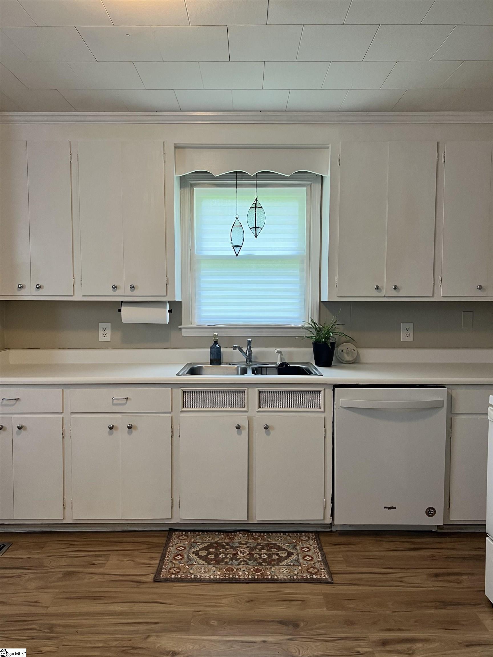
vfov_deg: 67.3
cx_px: 246
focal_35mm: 26
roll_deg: +0.0
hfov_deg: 53.1
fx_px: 494
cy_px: 328
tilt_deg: -3.3
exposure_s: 1/60
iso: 125
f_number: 1.5
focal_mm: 5.7
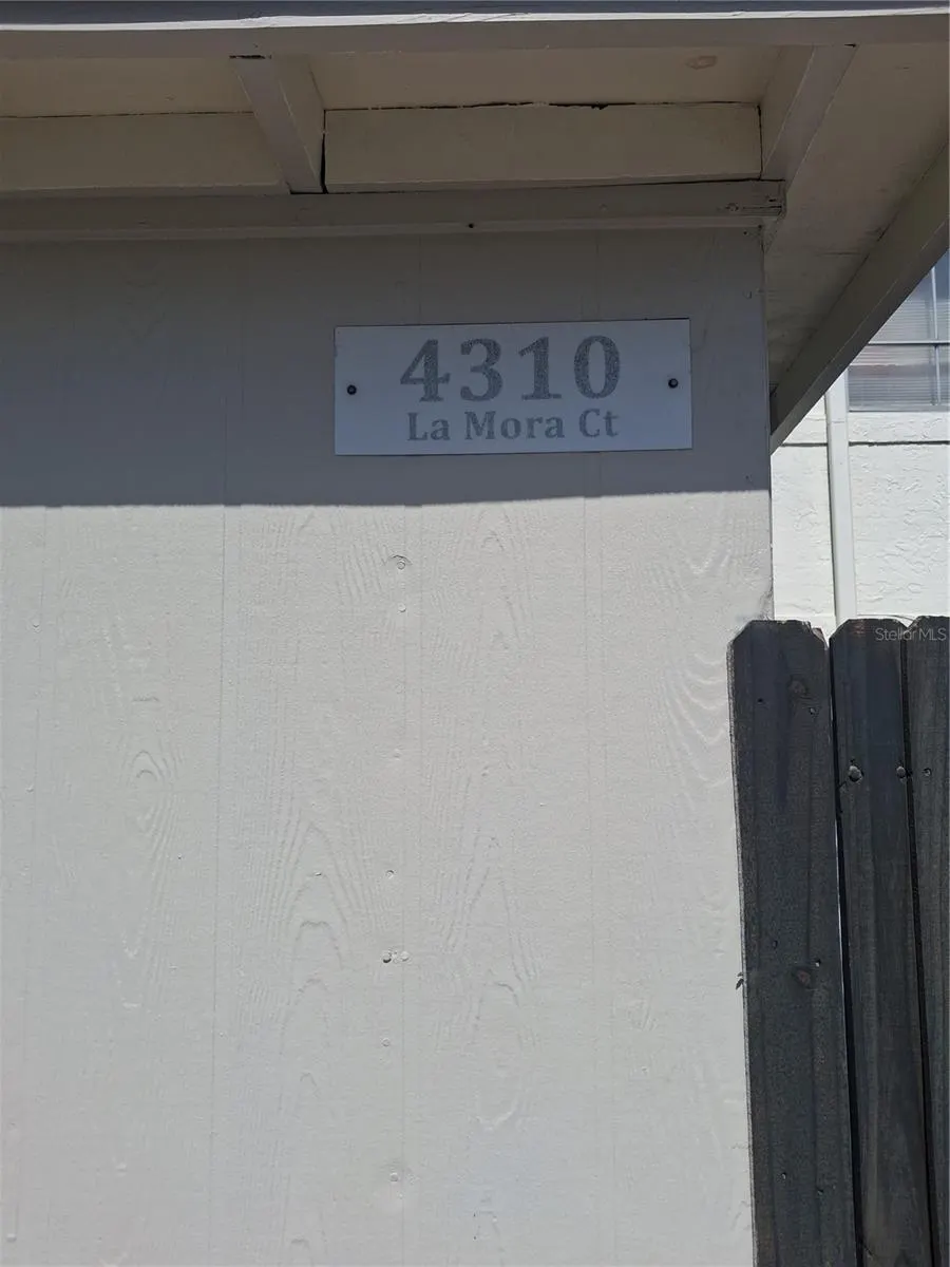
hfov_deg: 51.4
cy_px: 634
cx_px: 475
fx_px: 988
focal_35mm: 27
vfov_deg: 65.3
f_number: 1.8
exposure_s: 1/1348
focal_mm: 4
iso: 25
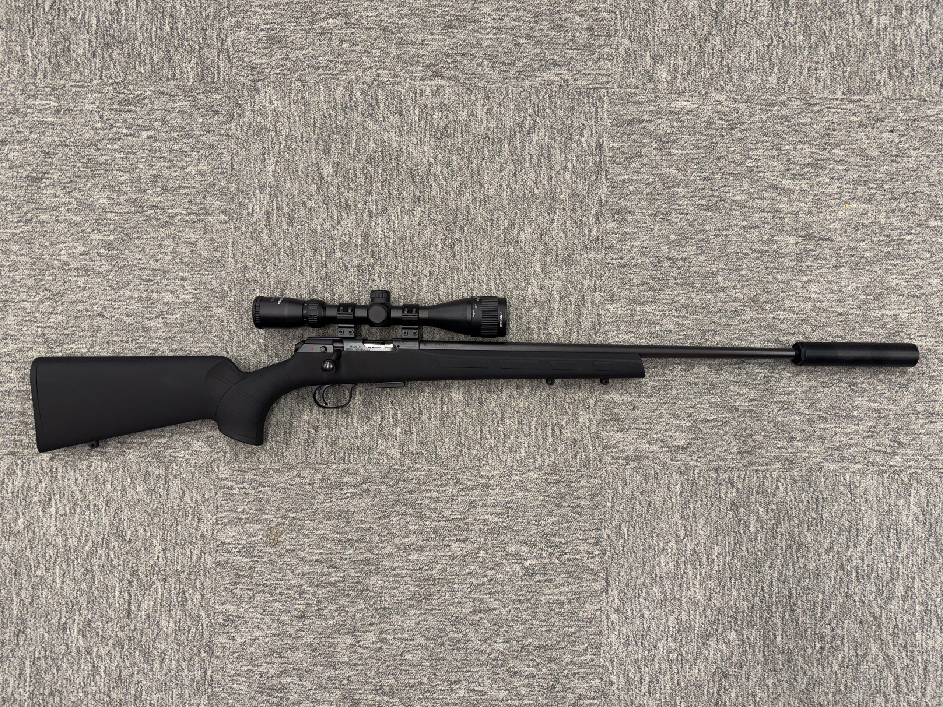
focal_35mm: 24
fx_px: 654
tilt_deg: -88.4
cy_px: 354
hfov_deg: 71.6
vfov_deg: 56.8
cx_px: 472
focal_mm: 6.76
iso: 160
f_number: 1.78
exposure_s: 1/100
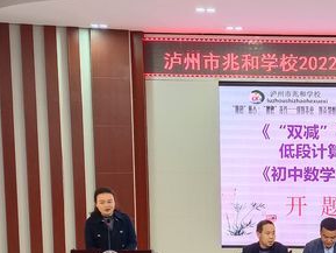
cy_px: 222
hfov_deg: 22.5
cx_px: 371
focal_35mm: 82
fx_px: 796
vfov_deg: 17.8
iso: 1266
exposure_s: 1/50
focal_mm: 4.71
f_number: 1.79
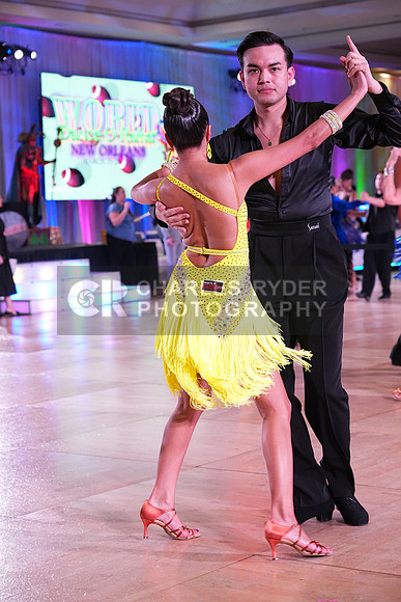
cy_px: 301
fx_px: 1236
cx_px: 200
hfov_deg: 18.4
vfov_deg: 27.3
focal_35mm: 74
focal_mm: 74
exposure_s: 1/400
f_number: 5
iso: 3200
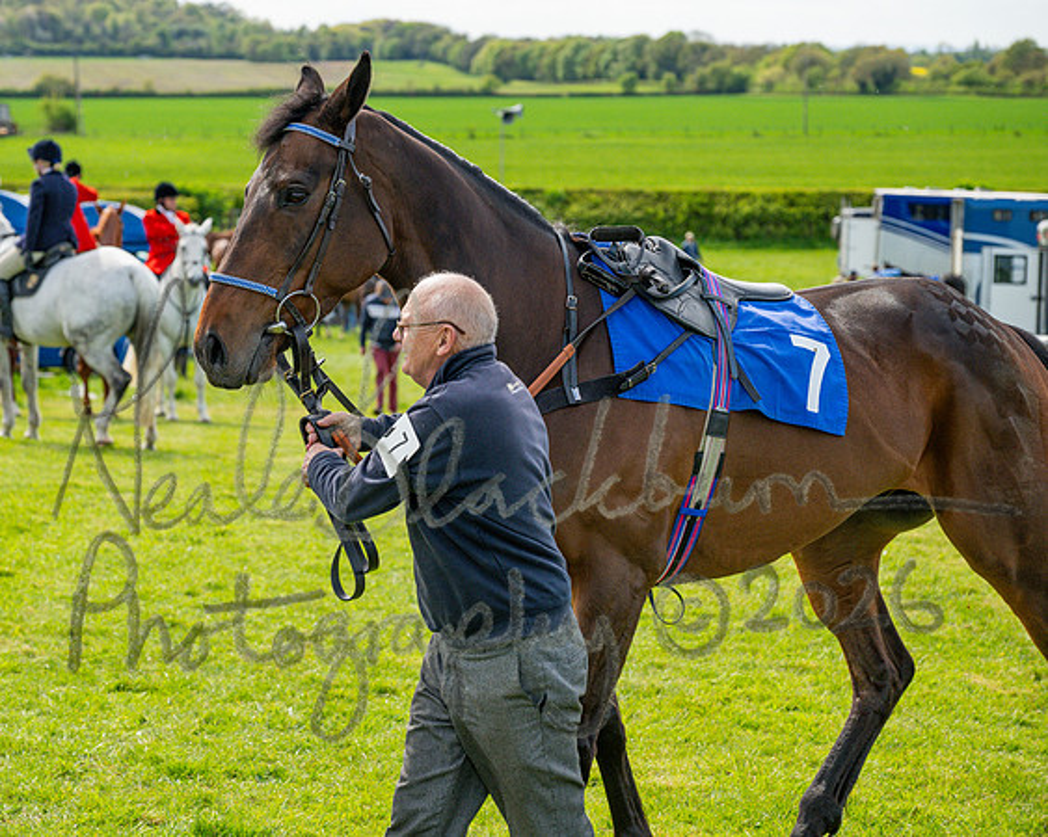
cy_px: 418
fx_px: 3178
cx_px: 444
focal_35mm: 102
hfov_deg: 18.7
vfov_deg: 15.0
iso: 800
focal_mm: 91
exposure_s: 1/2500
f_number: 5
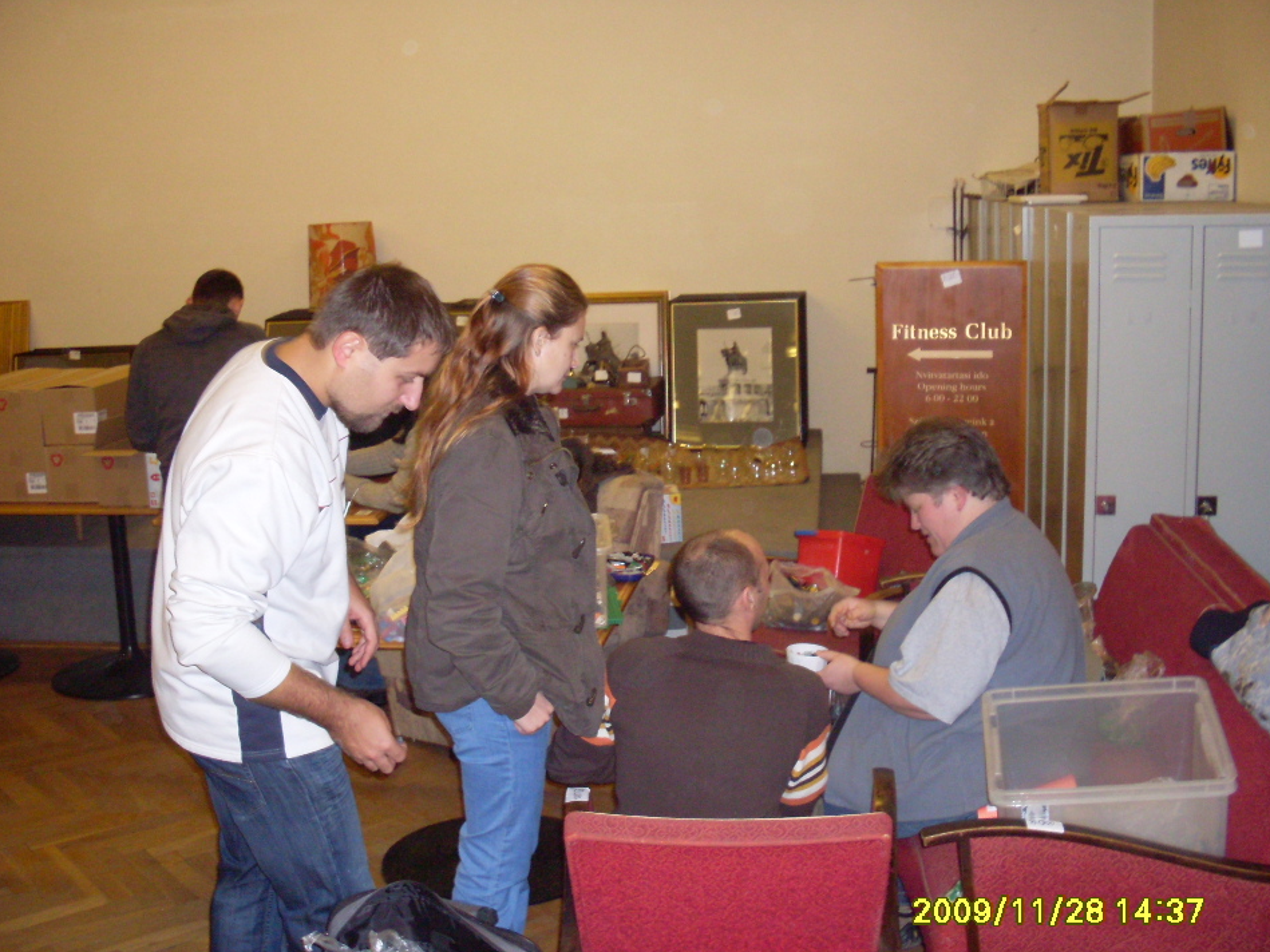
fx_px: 1504
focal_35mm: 41
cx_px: 613
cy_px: 497
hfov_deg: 45.8
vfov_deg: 35.1
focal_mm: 6.3
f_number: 2.8
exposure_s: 1/45
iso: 240
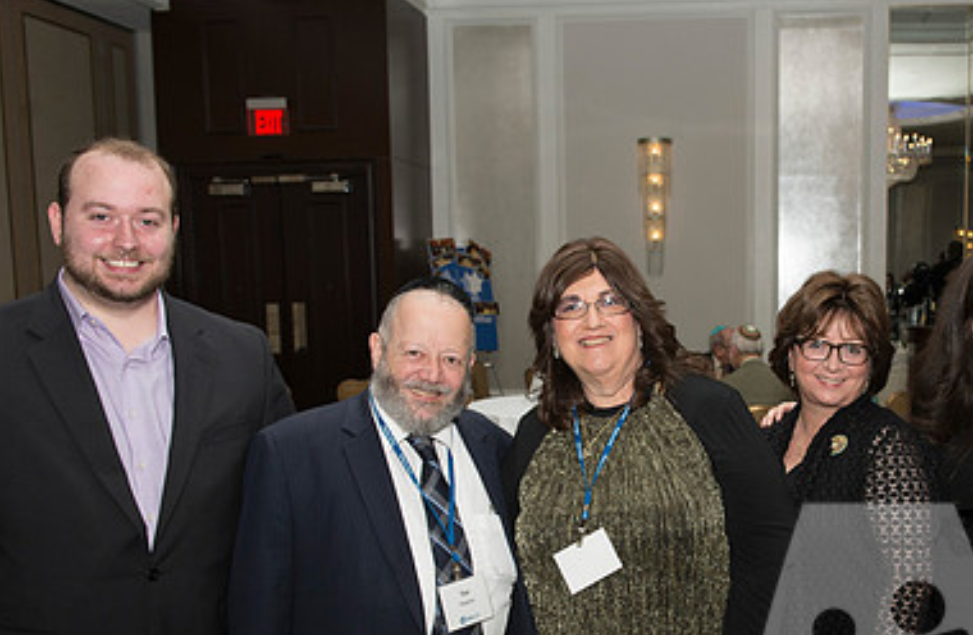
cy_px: 445
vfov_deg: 29.2
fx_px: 1208
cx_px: 668
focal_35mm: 45
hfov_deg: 43.1
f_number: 5.6
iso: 1000
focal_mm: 28
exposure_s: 1/125
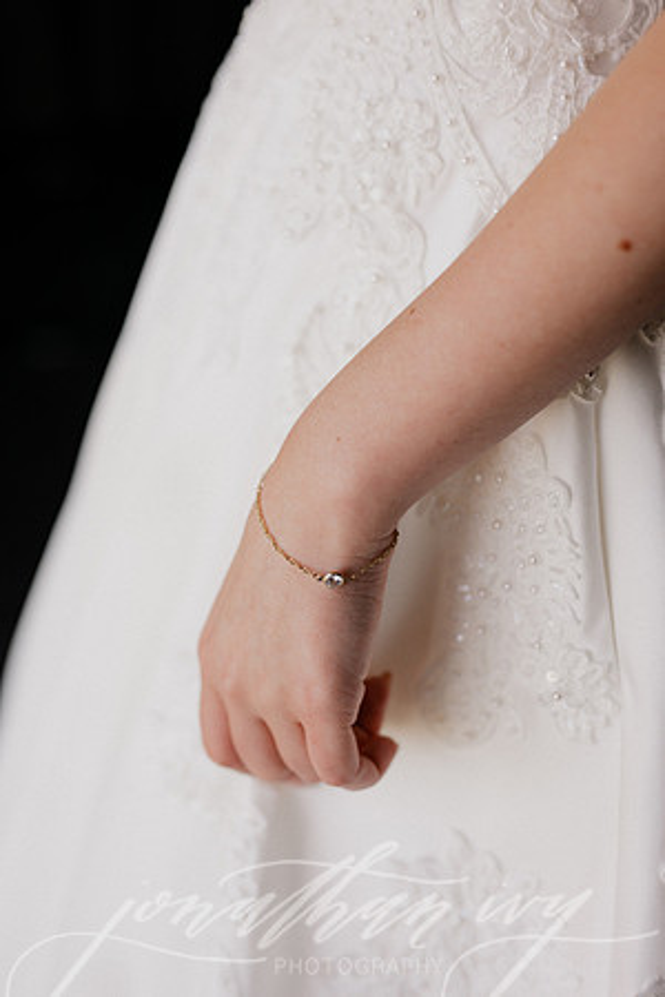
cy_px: 498
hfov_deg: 27.0
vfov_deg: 39.6
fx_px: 1385
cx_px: 332
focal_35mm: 50
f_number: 2.5
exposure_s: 1/800
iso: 250
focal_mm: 50
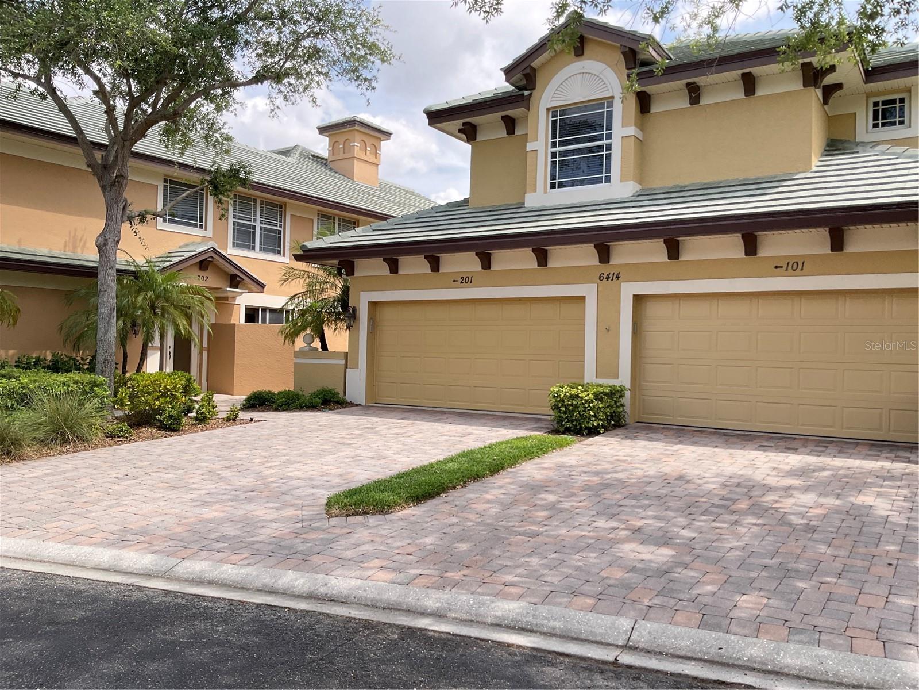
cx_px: 460
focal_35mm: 29
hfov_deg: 61.7
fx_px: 770
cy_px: 345
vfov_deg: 48.2
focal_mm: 3
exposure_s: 1/691
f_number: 1.8
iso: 25
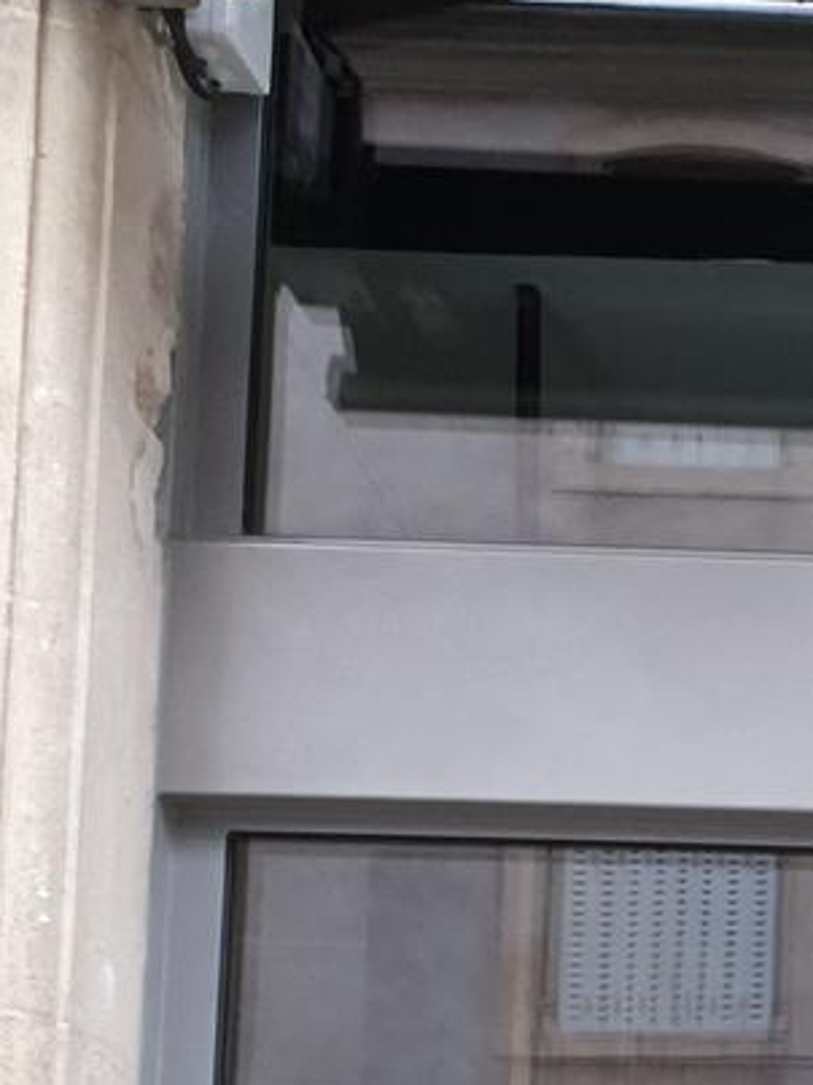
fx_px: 3885
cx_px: 1758
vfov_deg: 14.8
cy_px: 1605
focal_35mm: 124
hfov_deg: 10.7
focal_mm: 4.3
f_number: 2.4
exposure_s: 1/50
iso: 50
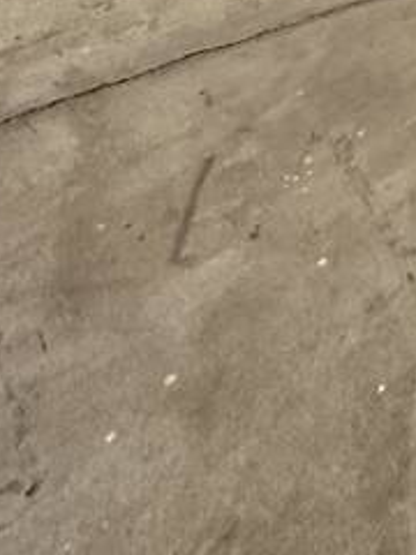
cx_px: 862
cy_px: -673
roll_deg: -1.5
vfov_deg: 16.9
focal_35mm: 63
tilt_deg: +3.8
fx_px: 1009
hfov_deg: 16.7
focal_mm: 2.22
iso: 320
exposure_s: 1/94
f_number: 2.2
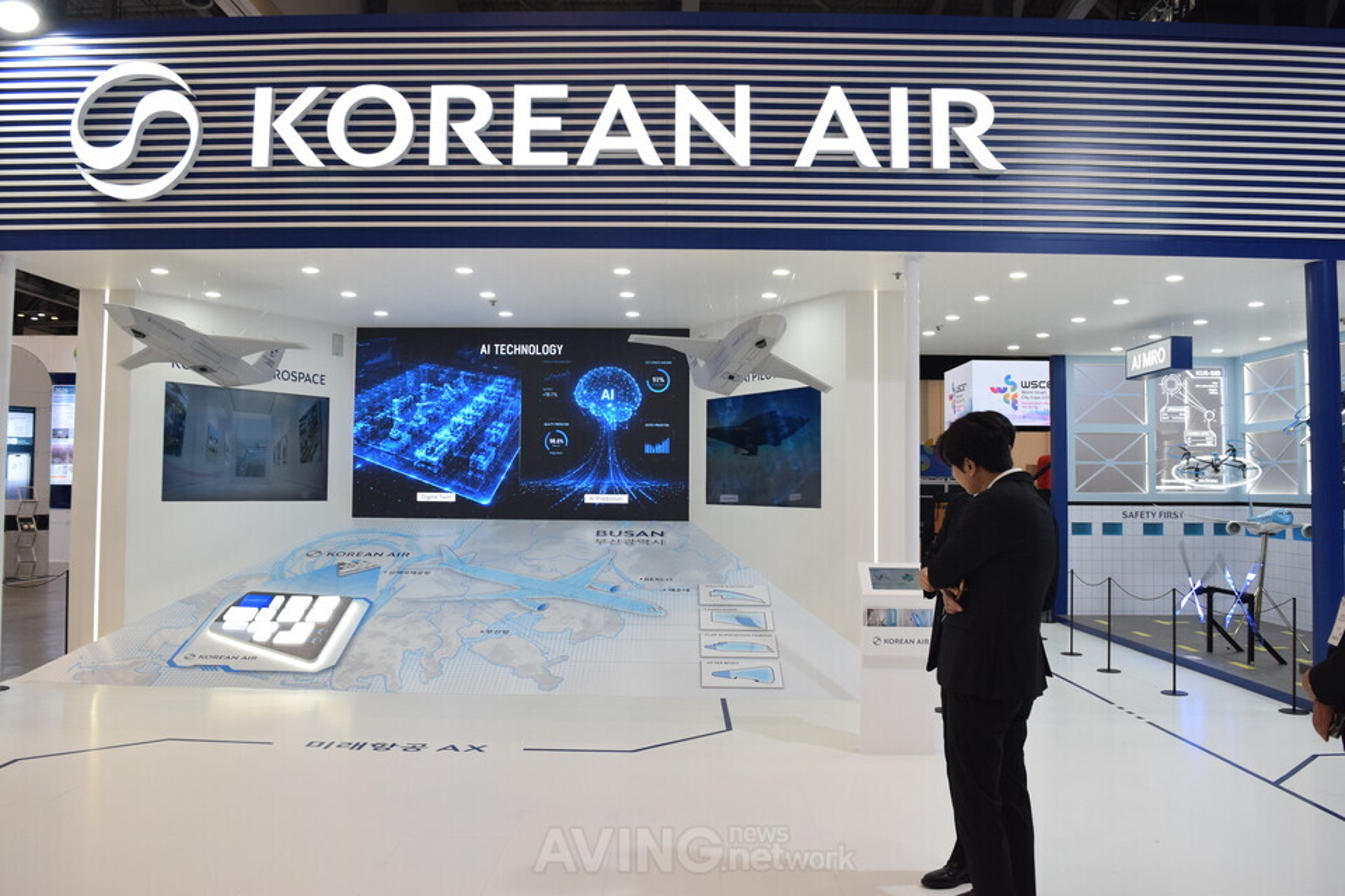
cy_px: 448
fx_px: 1009
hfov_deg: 67.4
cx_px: 672
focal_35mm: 27
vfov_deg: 47.9
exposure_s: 1/250
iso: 1250
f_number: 5.6
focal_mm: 18
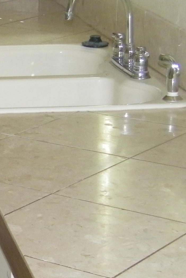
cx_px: -111
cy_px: 155
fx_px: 1078
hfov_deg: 9.5
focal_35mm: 139
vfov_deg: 14.8
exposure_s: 1/125
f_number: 3.9
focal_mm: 8.3
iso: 200
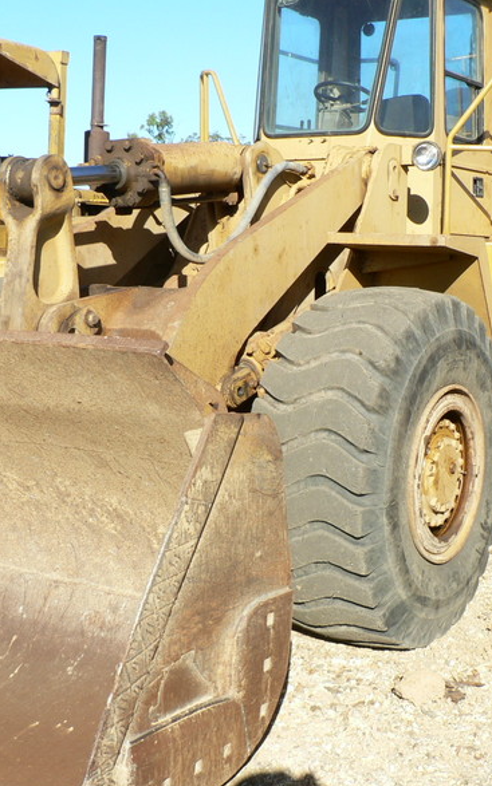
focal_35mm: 52
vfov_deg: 38.9
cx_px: 319
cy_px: 398
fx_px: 1115
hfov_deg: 24.8
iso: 80
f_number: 5
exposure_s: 1/200
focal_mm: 6
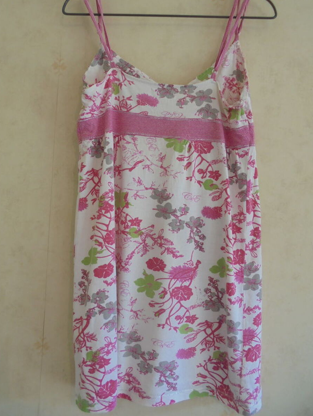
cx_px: 153
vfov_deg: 61.6
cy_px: 192
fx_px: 349
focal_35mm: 29
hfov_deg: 48.2
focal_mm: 4.6
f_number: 3.5
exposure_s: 1/40
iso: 100
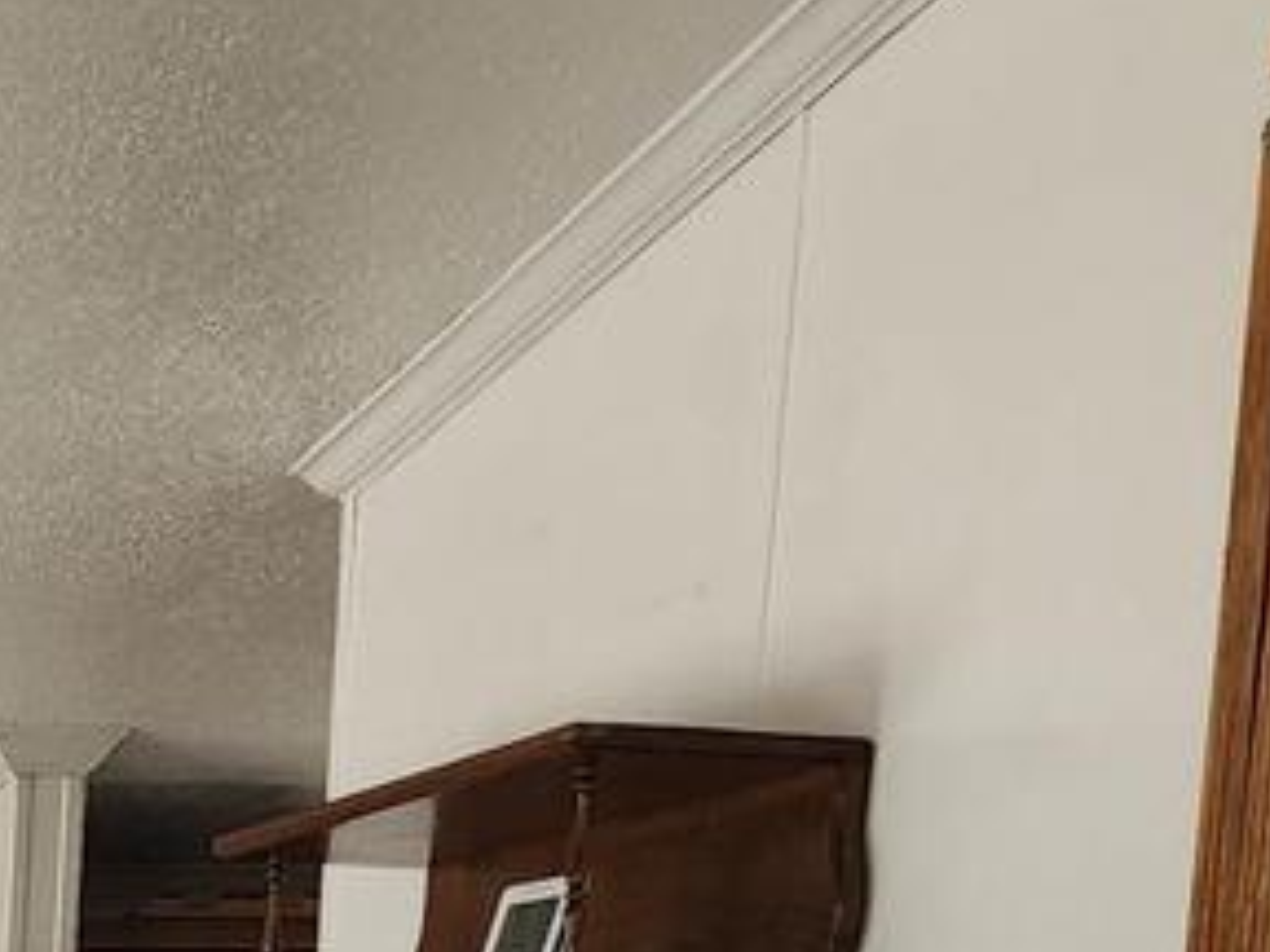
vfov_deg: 11.2
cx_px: -935
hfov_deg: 15.1
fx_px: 4219
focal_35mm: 115
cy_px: 2151
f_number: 1.8
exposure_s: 1/180
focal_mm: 6.4
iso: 100
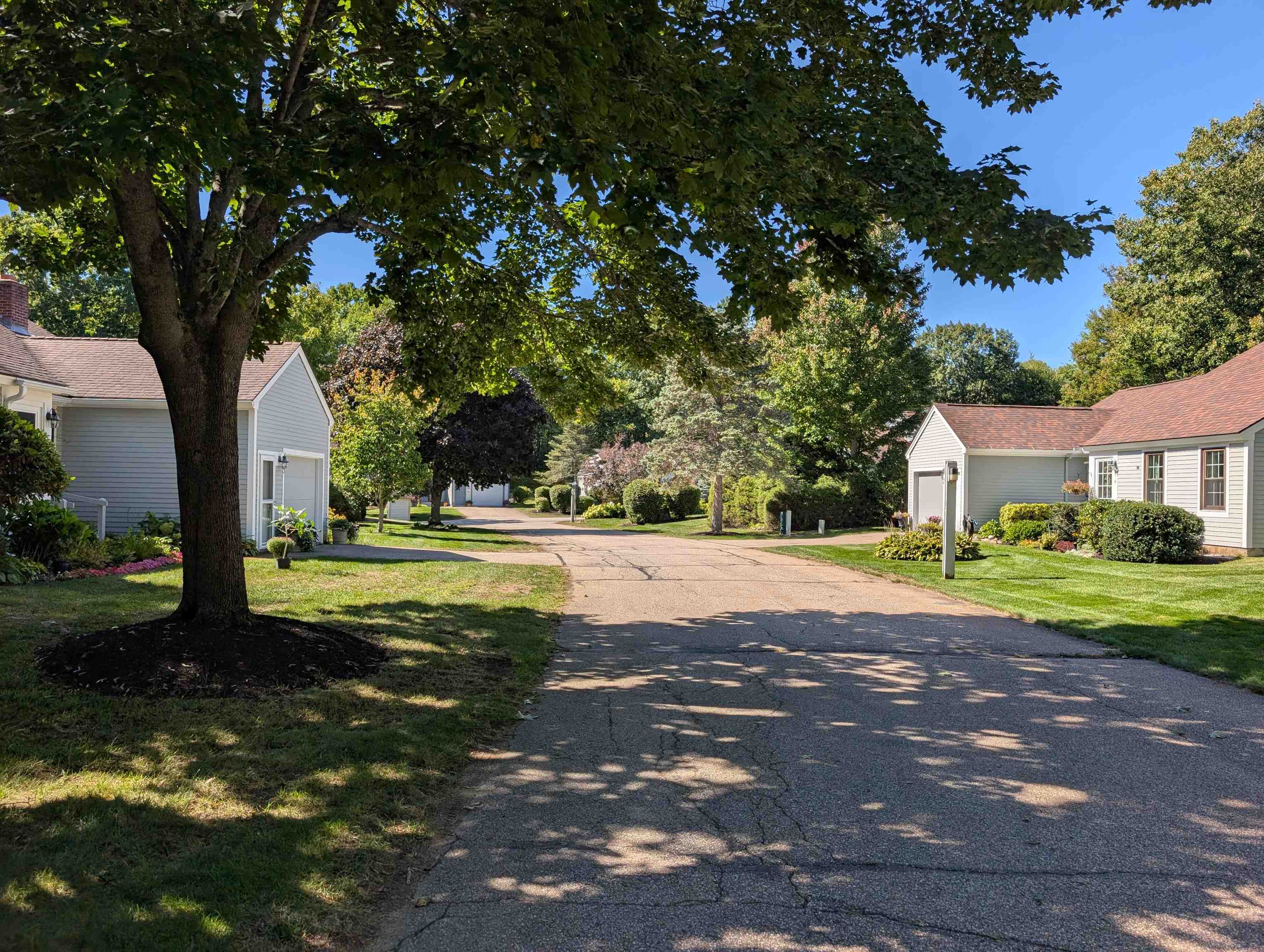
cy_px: 476
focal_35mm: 24
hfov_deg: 71.5
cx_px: 632
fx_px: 878
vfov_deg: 56.9
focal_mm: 6.9
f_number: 1.68
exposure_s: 1/794
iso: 20
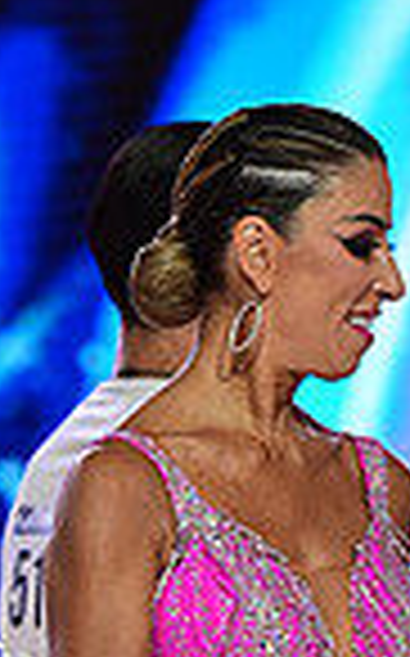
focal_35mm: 545
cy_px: 886
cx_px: 113
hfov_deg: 2.4
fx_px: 9763
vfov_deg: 3.8
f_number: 2.8
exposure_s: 1/800
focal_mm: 135
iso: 1600
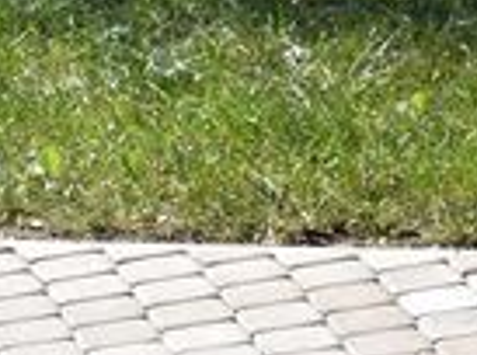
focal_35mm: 249
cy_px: -294
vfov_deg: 5.8
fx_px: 3417
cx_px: 721
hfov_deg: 7.8
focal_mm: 23
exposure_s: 1/200
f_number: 7.1
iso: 100
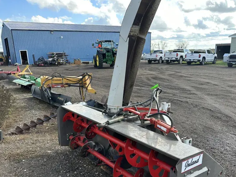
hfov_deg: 56.8
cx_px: 122
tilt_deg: -17.1
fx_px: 218
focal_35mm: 32
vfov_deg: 43.6
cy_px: 117
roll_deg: +2.0
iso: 80
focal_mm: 6.86
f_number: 1.78
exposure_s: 1/822
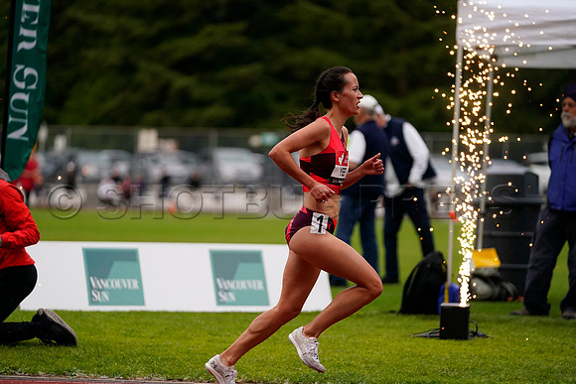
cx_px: 288
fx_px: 2576
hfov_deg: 12.8
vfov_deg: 8.5
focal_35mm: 161
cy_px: 192
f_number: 2.8
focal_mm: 161
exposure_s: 1/2000
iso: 2000
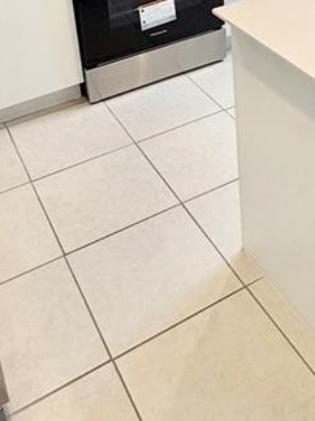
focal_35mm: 52
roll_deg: +1.5
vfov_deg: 32.4
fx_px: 631
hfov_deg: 27.7
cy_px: -42
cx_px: 228
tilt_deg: -16.8
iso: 200
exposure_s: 1/120
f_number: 2.2
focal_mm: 2.22
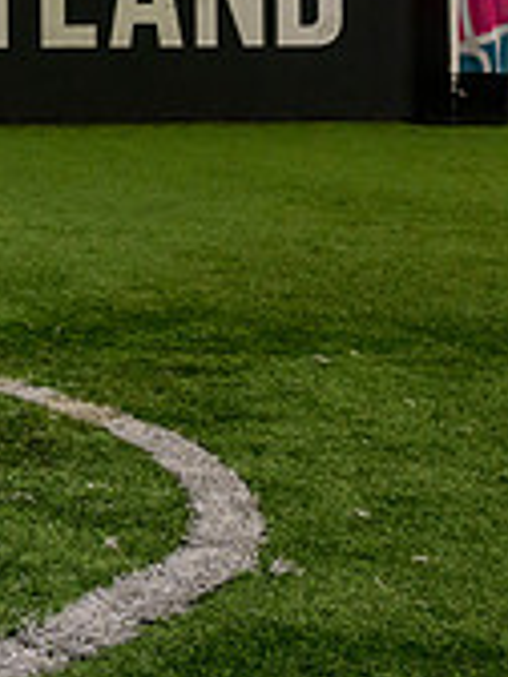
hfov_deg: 12.2
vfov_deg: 17.9
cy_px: -50
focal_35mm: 106
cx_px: -534
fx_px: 2074
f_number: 5.6
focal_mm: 28
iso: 2000
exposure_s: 1/125
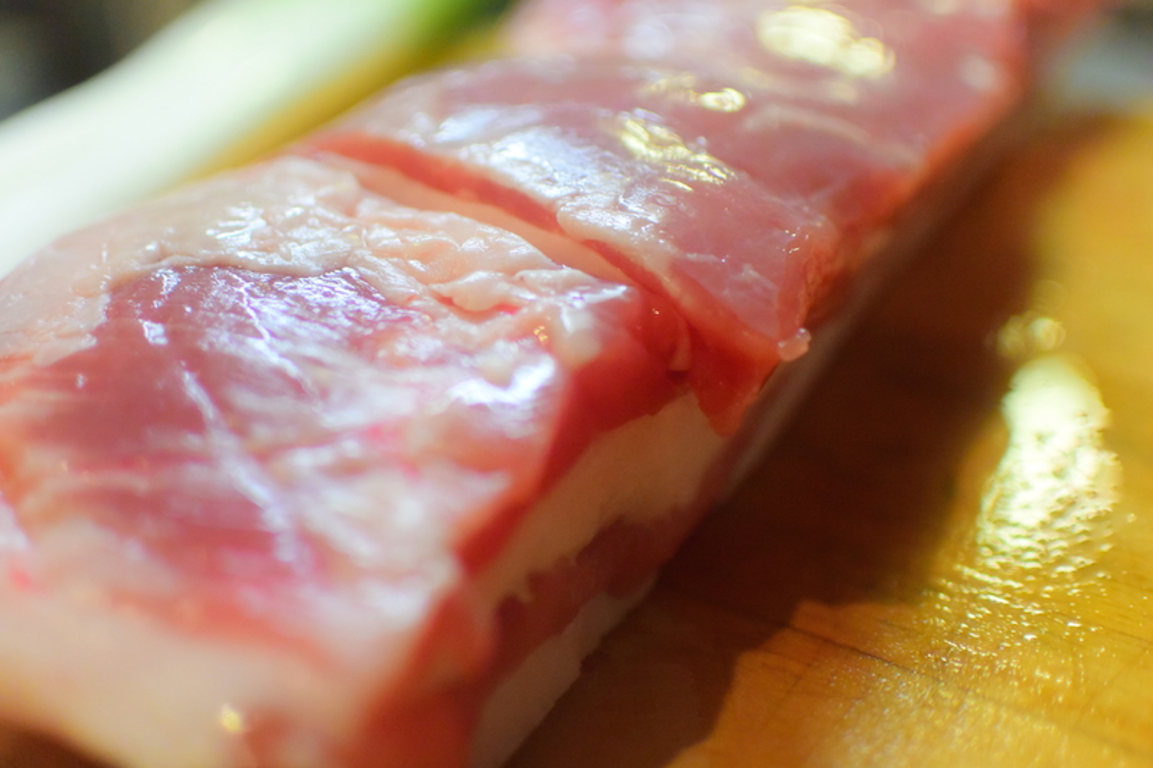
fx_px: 1569
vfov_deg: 27.5
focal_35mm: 49
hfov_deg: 40.4
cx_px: 576
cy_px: 384
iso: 720
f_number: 2
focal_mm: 18.5
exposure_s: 1/125
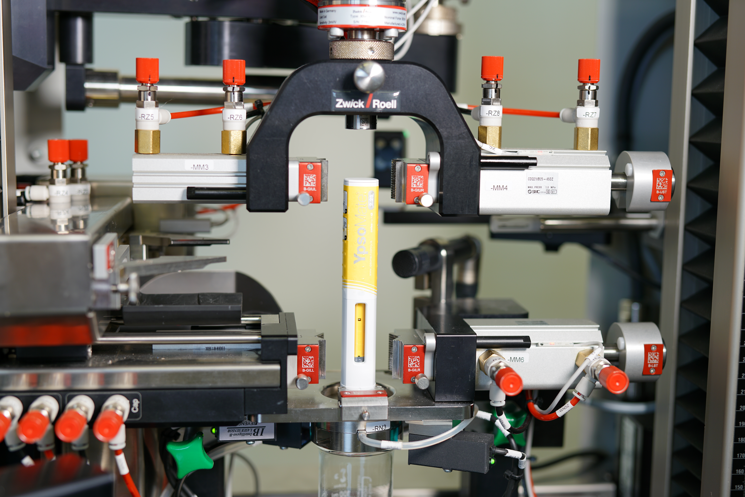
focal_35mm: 50
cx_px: 372
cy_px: 248
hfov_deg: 39.6
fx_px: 1035
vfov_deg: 27.0
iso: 100
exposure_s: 1/60
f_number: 2.2
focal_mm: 50
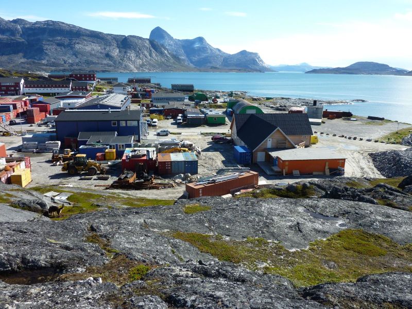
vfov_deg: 54.9
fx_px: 298
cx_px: 206
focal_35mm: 25
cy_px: 154
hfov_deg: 69.4
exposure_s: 1/400
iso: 80
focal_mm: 4.1
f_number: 4
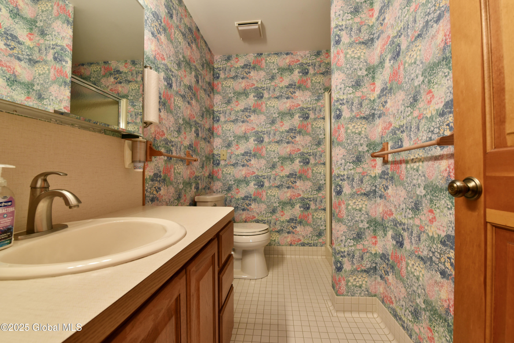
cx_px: 257
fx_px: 200
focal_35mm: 14
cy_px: 172
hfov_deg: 104.2
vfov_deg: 81.2
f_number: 10
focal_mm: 14
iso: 800
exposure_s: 1/10
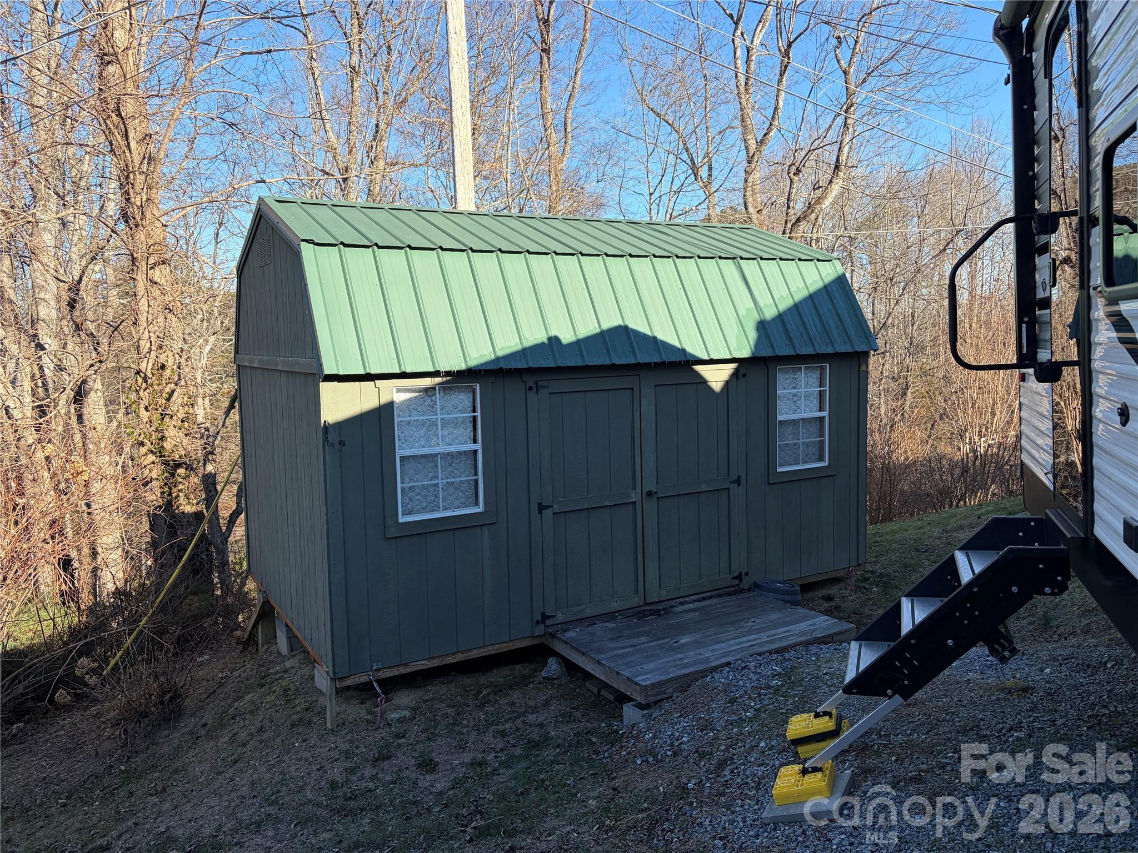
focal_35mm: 26
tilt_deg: -5.2
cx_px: 569
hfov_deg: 67.3
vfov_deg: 53.1
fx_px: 855
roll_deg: +1.1
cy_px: 426
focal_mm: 5.96
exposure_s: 1/1081
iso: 50
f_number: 1.6
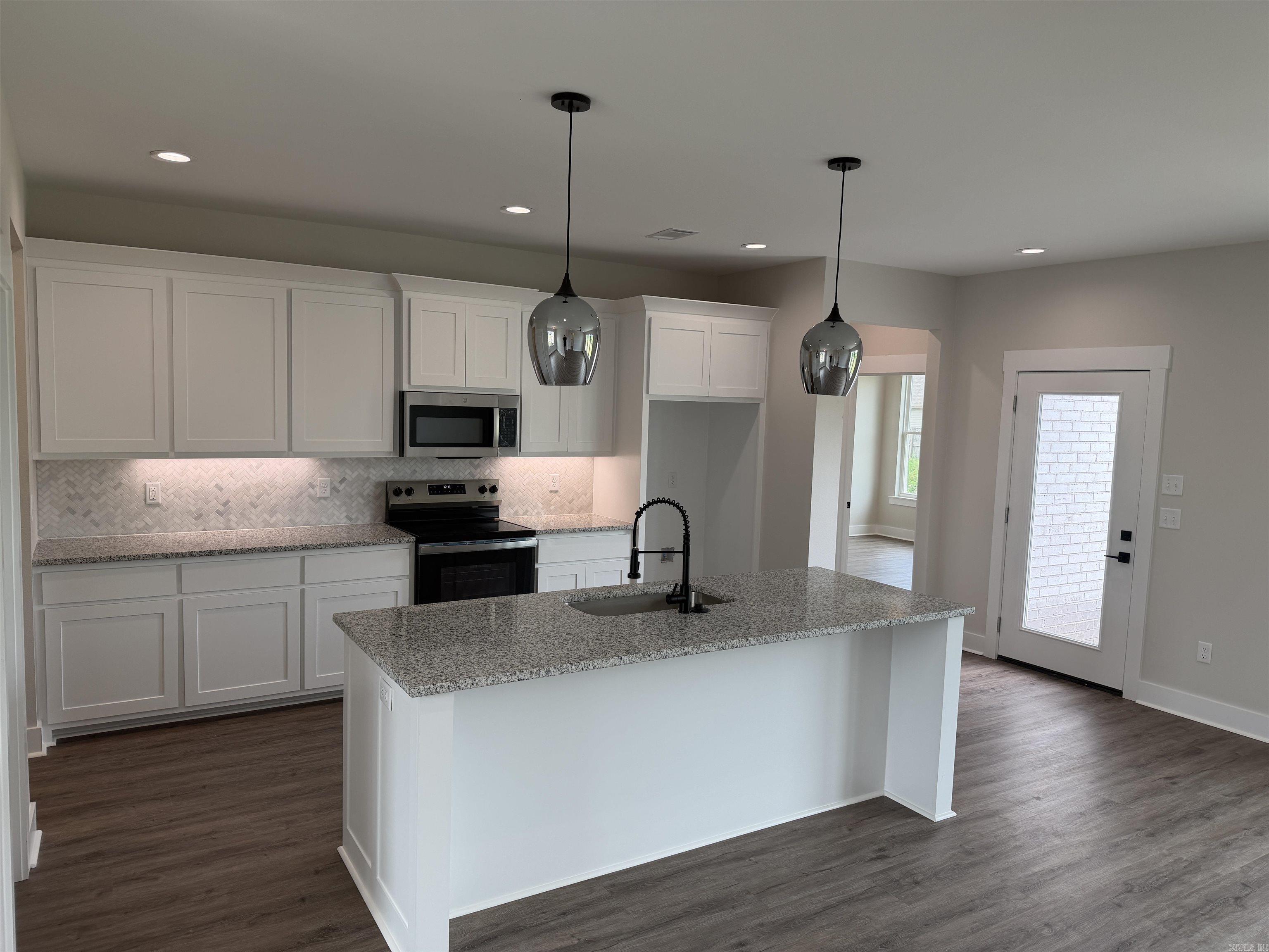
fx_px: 880
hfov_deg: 71.6
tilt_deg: -5.3
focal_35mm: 24
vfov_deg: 56.8
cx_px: 634
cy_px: 476
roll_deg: -1.7
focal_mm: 6.76
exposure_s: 1/169
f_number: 1.78
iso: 80
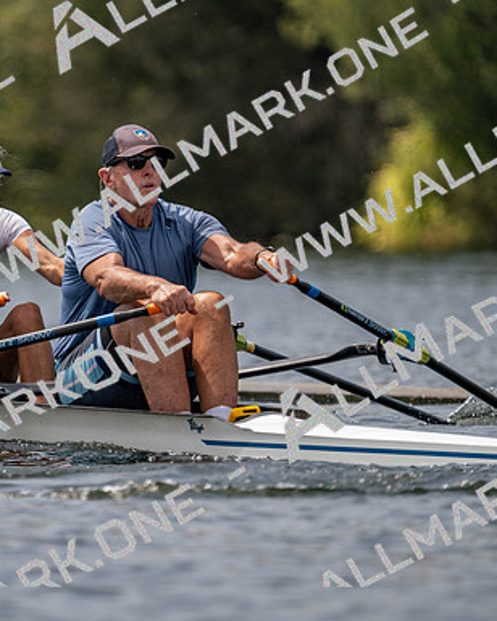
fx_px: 15610
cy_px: 310
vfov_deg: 2.3
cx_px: 142
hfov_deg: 1.8
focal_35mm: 849
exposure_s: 1/1600
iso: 250
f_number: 6.3
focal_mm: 600
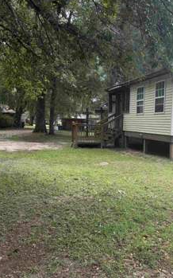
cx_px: 145
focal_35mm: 35
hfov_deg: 34.8
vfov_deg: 55.3
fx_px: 264
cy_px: 135
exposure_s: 1/1211
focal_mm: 6.76
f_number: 1.78
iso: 100
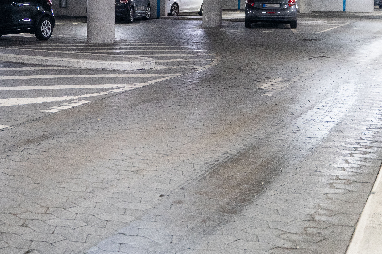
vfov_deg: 21.7
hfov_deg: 32.6
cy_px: 22
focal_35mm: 61
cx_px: 122
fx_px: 647
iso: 4000
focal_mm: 32
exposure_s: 1/160
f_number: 2.8
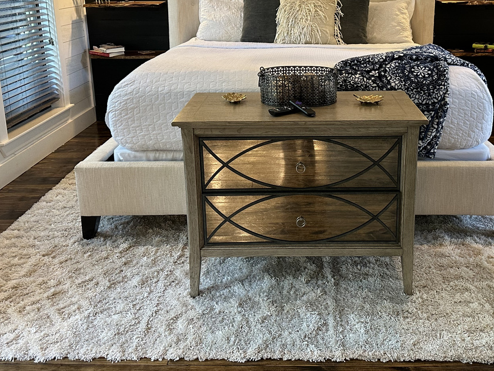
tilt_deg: -15.3
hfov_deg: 47.5
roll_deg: +0.7
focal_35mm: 39
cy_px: 118
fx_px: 557
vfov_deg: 36.4
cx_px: 302
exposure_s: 1/60
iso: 250
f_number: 1.78
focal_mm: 6.86
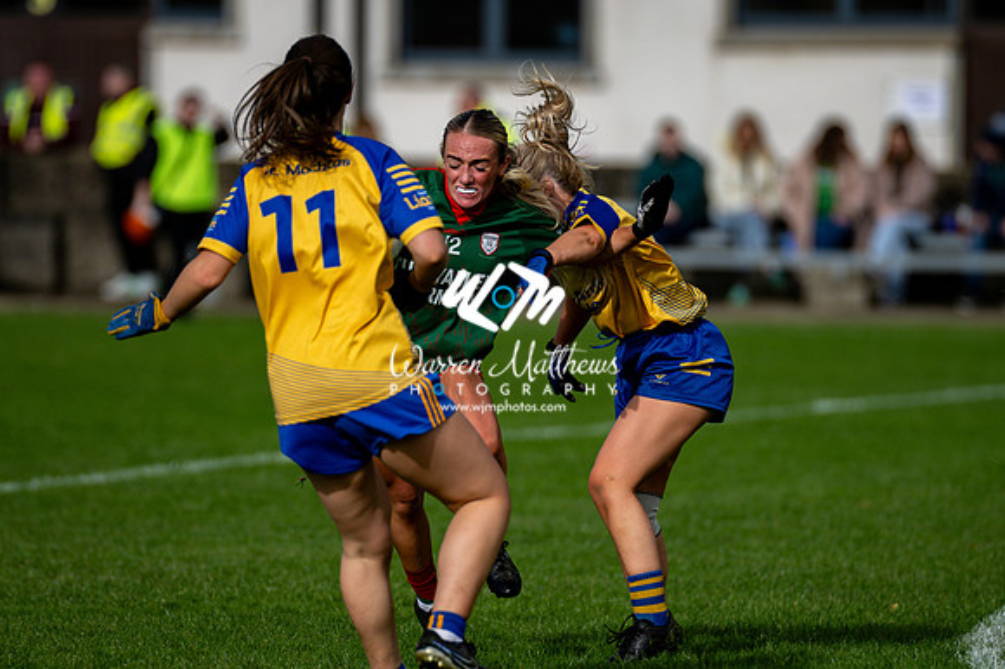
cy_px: 334
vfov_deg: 3.1
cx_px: 502
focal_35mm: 450
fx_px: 12555
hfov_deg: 4.6
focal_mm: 300
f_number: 2.8
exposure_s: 1/4000
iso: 160
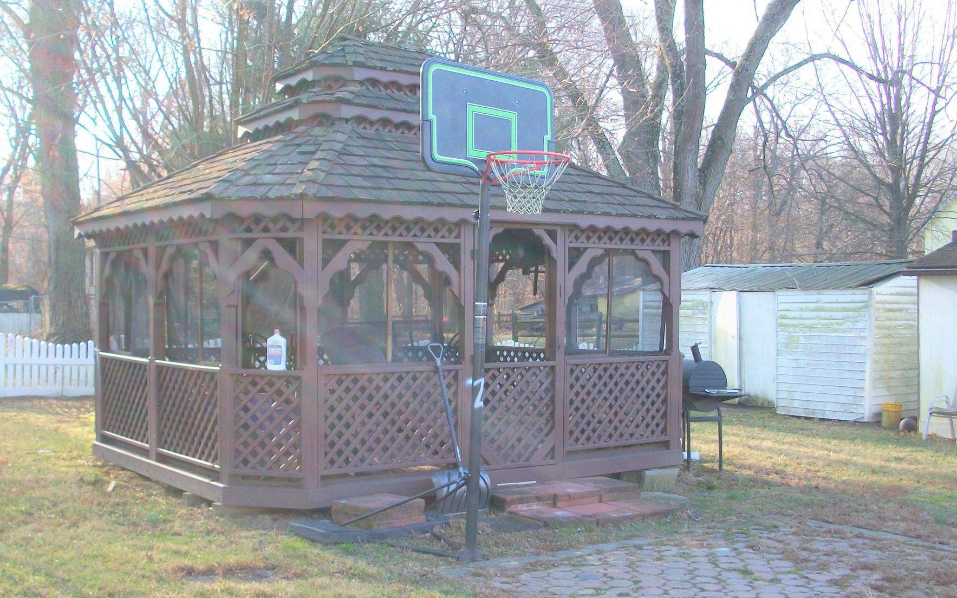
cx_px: 419
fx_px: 1121
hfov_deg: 46.1
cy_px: 334
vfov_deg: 29.8
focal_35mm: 43
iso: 80
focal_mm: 6.3
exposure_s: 1/125
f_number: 3.1
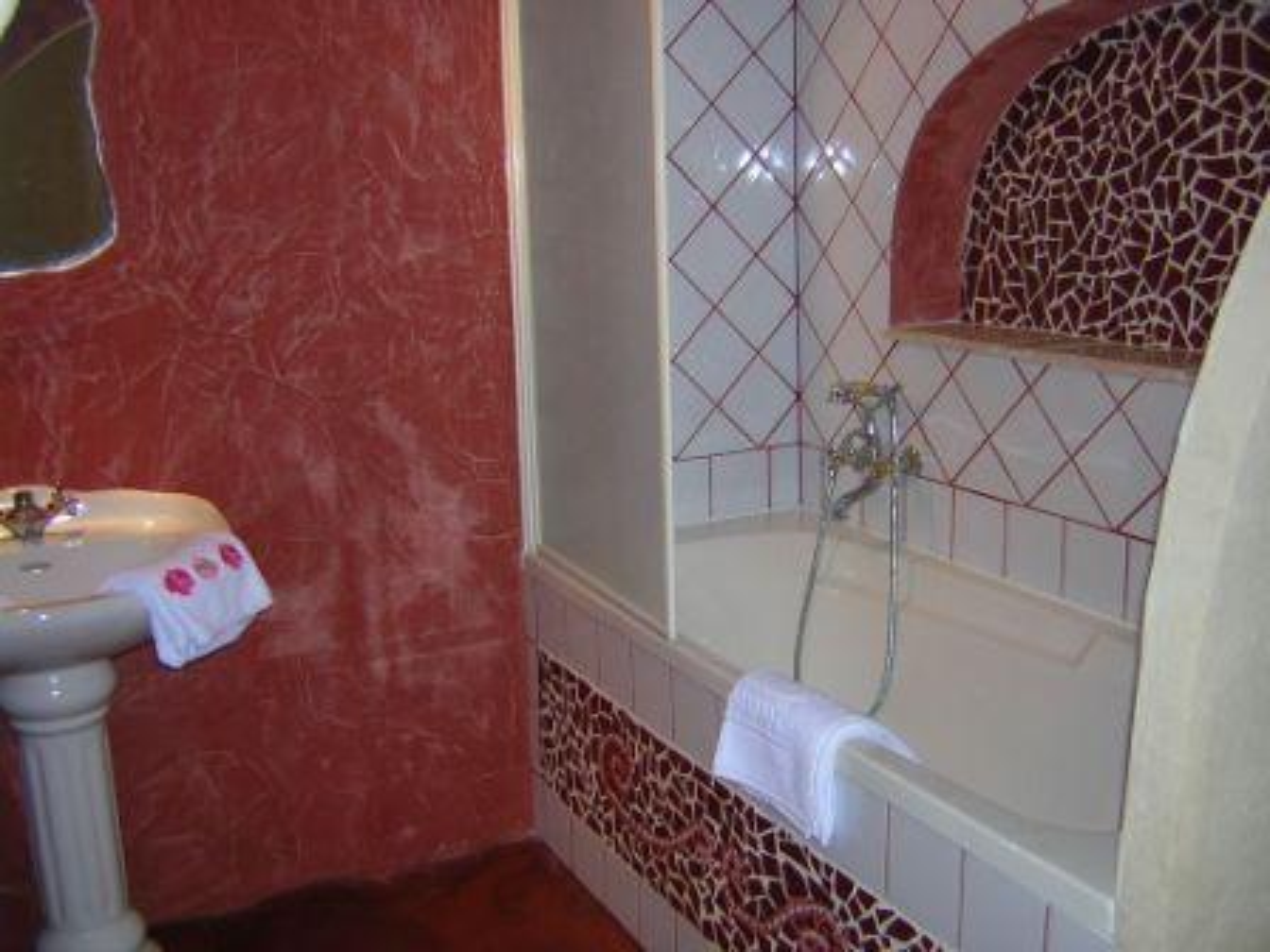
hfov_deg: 51.4
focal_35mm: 36
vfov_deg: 39.7
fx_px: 1321
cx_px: 635
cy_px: 476
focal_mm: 4.7
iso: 110
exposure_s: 1/60.1
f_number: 2.6
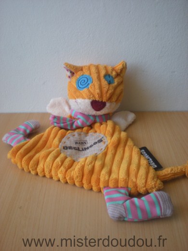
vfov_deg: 49.0
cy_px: 126
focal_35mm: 38
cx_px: 94
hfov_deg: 37.7
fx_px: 275
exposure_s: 1/59.7
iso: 110
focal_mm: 6.3
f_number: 3.1
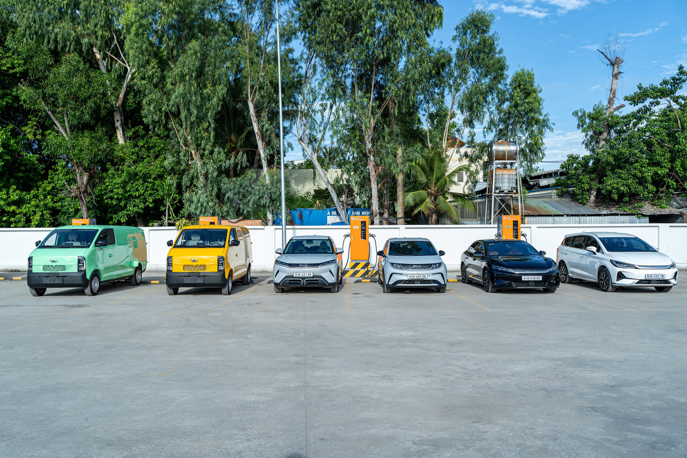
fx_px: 534
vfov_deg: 46.4
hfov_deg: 65.5
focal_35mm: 28
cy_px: 229
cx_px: 344
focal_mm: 28
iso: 100
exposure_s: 1/200
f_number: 6.3
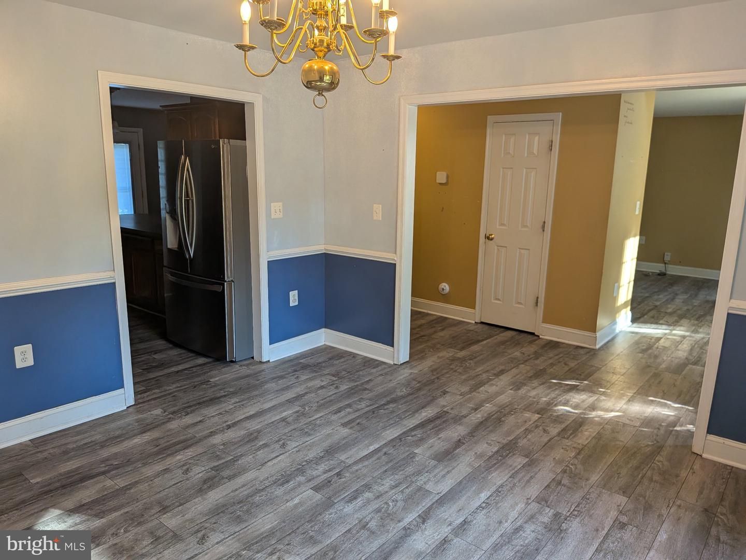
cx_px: 373
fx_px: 517
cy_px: 280
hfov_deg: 71.6
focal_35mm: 24
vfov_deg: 56.8
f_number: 1.7
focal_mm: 4.53
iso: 78
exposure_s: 1/120
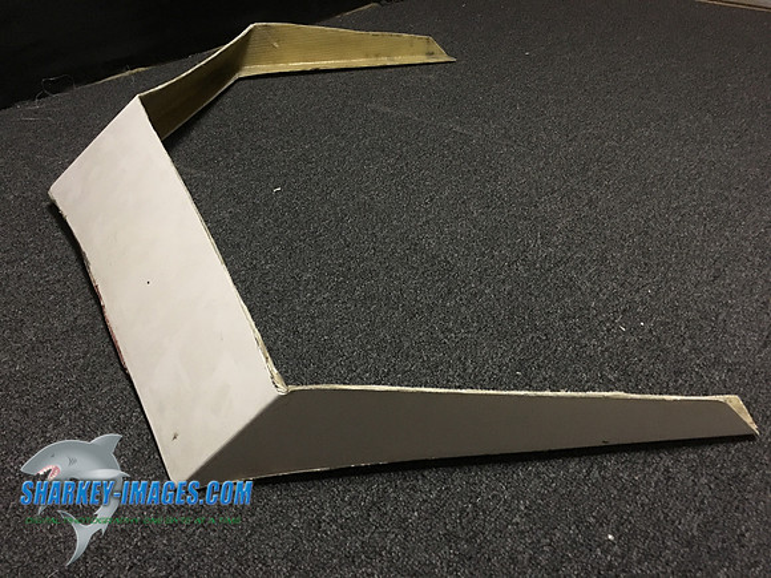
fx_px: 646
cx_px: 386
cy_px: 289
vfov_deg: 48.2
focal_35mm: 29
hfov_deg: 61.7
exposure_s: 1/4
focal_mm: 4.15
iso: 80
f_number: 2.2
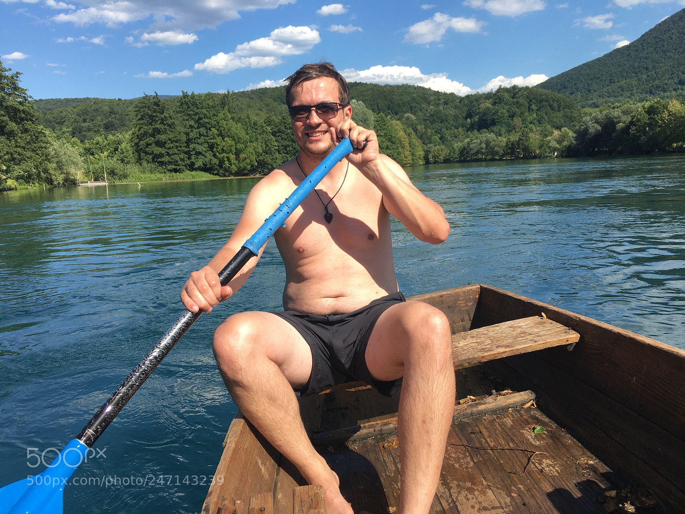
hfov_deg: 61.7
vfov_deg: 48.2
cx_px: 342
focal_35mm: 29
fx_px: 574
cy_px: 257
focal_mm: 4.15
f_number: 2.2
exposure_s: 1/986
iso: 25
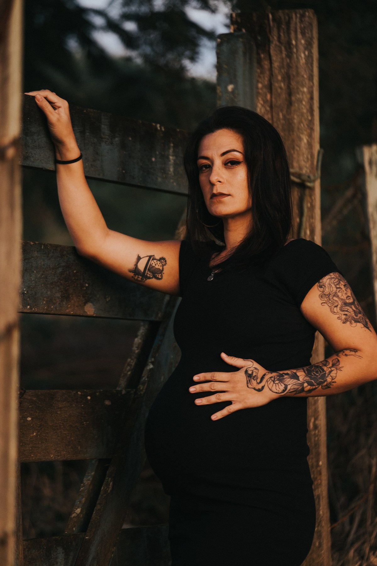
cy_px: 283
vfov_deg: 9.8
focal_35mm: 210
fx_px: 3298
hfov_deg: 6.5
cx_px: 188
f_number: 2.8
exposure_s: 1/250
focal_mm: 140
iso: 800
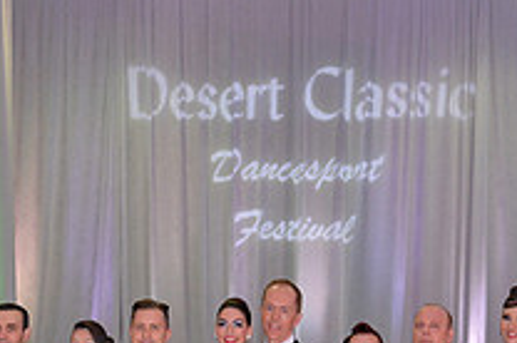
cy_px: 456
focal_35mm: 106
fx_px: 1520
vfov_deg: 12.4
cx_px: 276
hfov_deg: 19.3
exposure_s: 1/250
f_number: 5
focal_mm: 38
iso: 2000
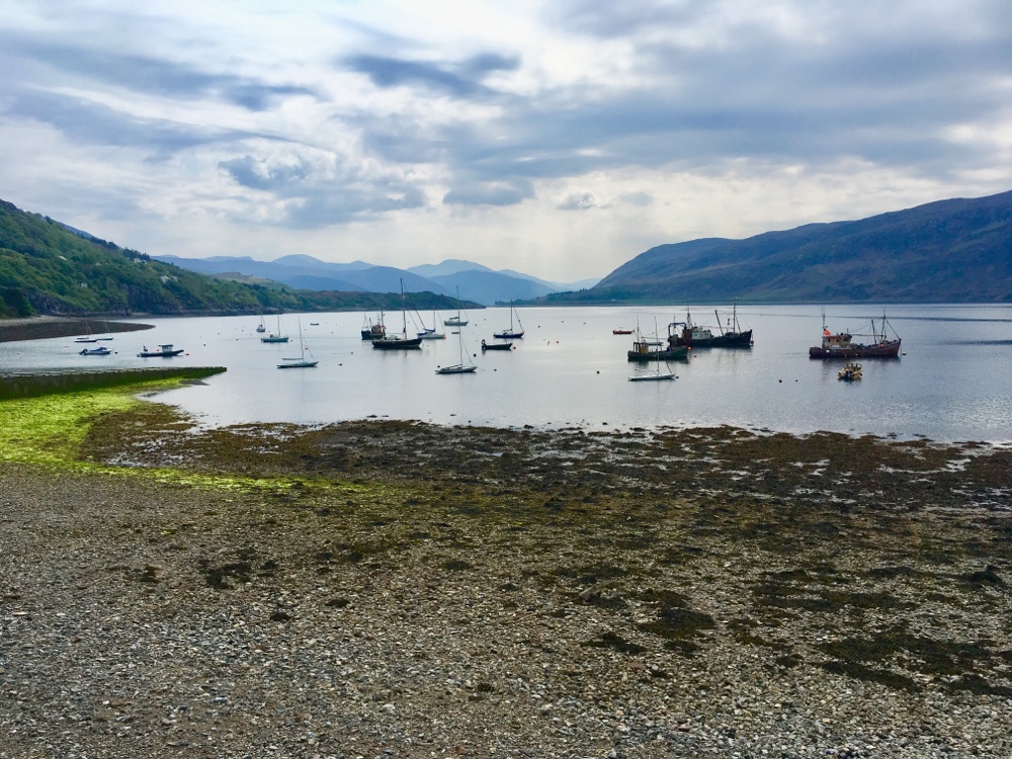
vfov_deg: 48.2
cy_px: 380
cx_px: 506
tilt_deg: -7.2
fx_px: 848
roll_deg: +0.9
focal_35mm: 29
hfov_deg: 61.7
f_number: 2.2
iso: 25
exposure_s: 1/3497
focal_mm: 4.15
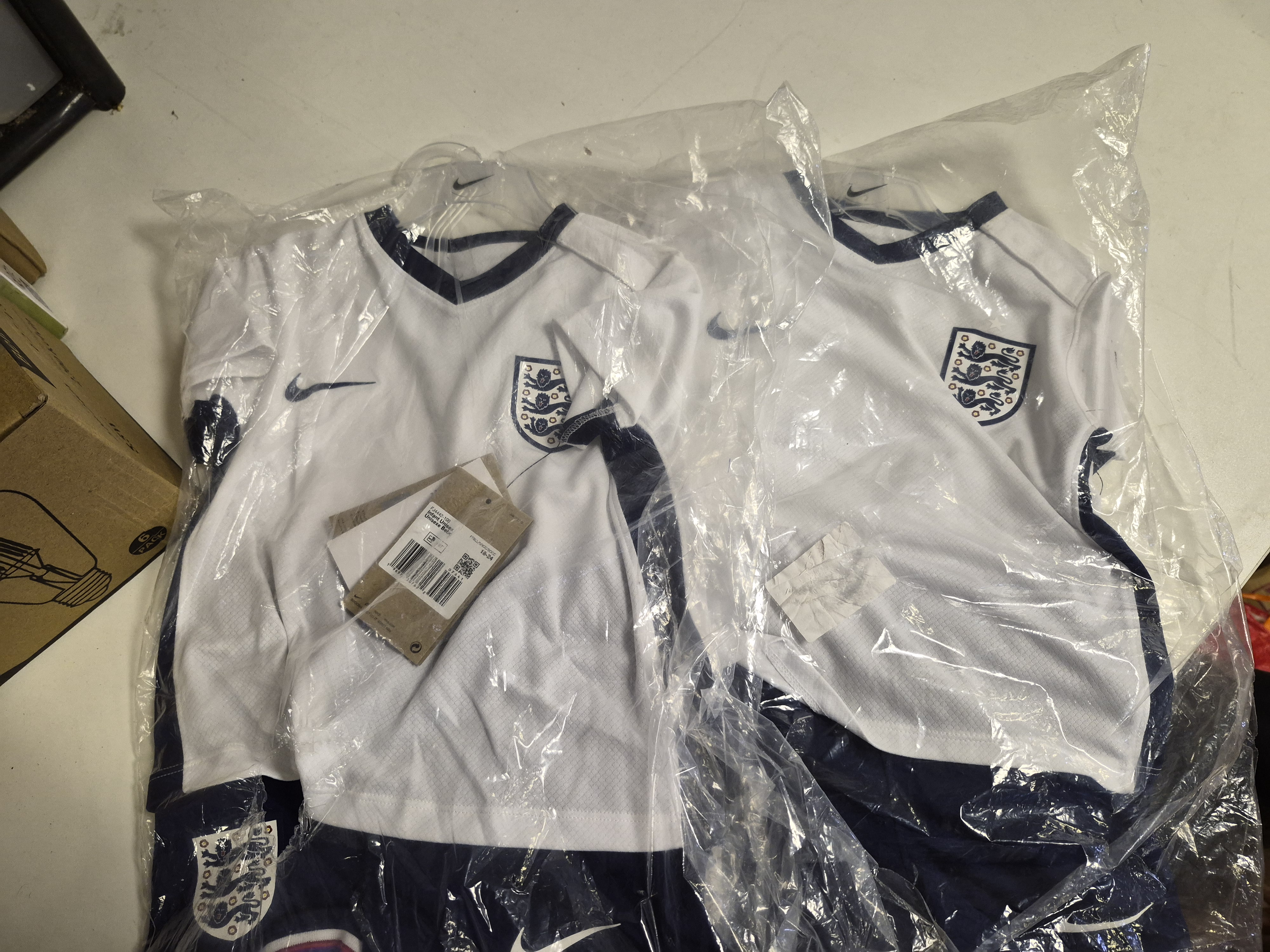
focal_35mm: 23
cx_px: 635
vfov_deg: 58.9
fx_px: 844
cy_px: 476
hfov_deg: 73.9
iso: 500
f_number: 1.8
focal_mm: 5.4
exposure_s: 1/100
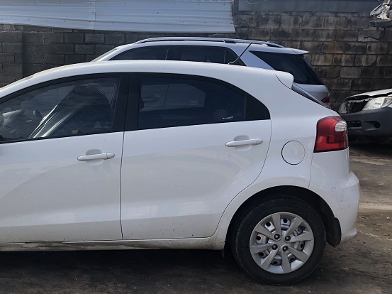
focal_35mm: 45
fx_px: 509
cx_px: 110
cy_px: 179
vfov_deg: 32.0
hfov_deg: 41.2
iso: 20
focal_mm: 3.99
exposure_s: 1/657
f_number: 1.8
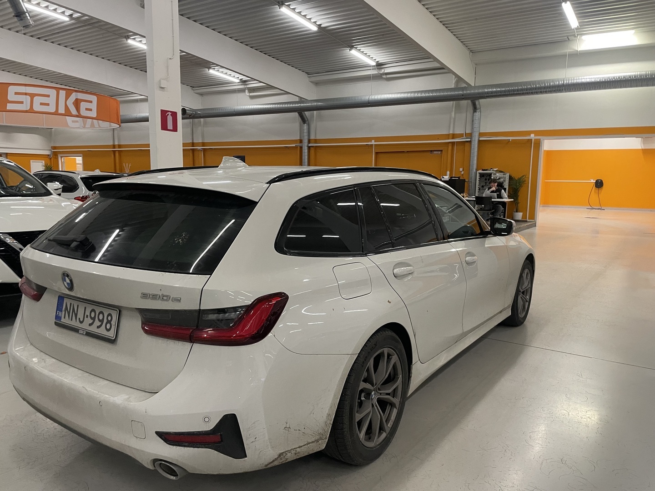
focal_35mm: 26
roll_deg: -1.0
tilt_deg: -7.3
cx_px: 328
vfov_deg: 53.1
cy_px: 246
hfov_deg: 67.3
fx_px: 492
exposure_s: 1/50
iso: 200
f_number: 1.6
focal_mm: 4.2
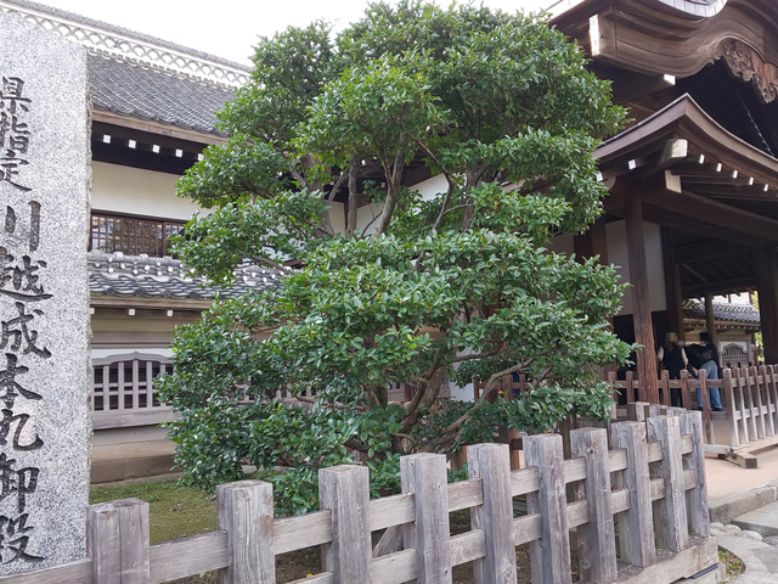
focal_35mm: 25
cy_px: 322
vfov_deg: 54.8
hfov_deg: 69.3
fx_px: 562
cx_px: 419
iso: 42
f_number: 1.94
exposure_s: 1/100
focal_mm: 3.45
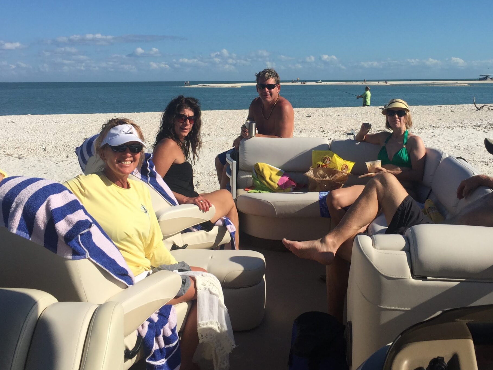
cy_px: 129
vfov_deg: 34.9
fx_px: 584
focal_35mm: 41
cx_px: 295
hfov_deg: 45.5
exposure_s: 1/3968
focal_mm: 4.15
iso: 32
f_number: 2.2
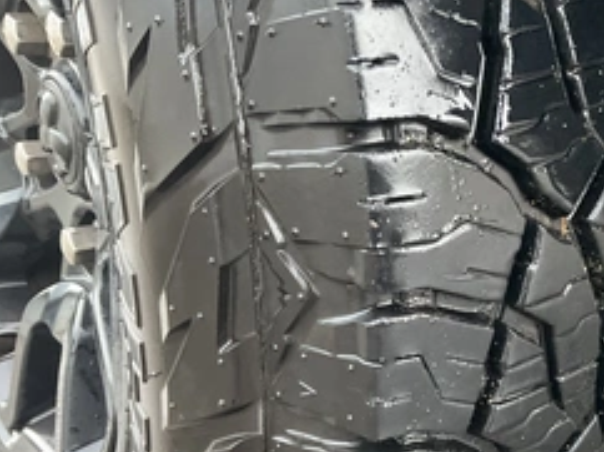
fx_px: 837
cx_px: 487
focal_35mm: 48
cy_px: 365
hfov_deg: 38.2
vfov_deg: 29.5
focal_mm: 3
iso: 250
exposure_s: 1/60
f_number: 1.8
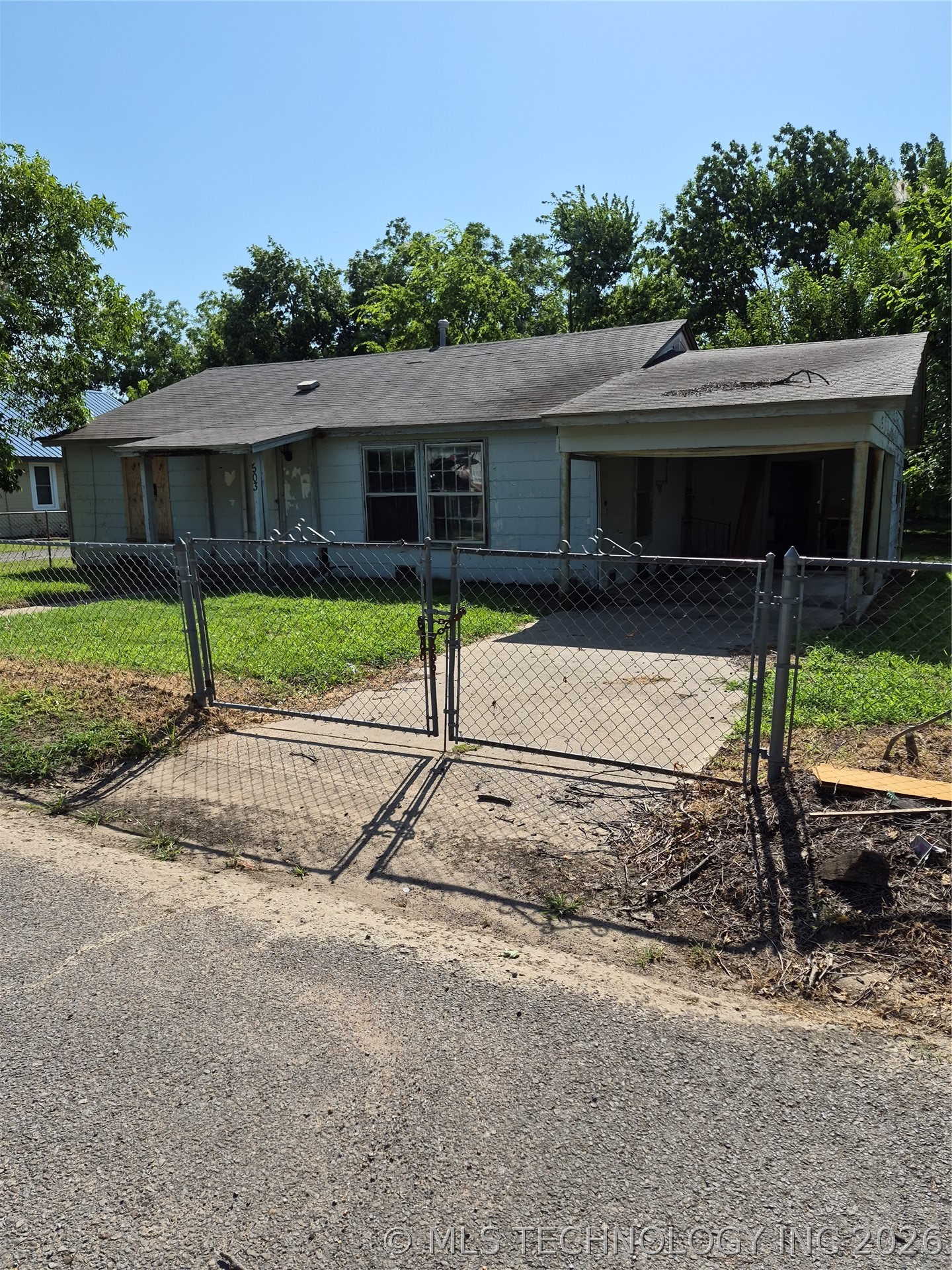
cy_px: 635
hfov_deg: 58.9
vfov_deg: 73.9
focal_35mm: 23
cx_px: 476
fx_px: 843
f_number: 1.8
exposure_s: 1/6720
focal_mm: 5.4
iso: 80
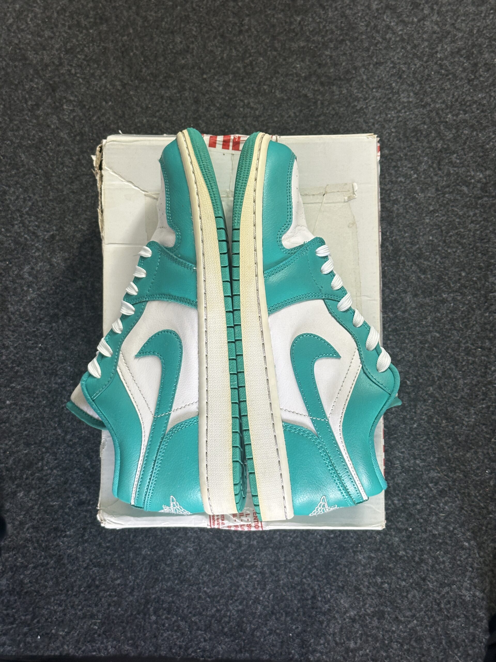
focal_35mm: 48
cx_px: 248
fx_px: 917
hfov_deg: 30.3
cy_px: 331
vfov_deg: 39.7
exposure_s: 1/50
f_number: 1.78
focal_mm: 6.86
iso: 125
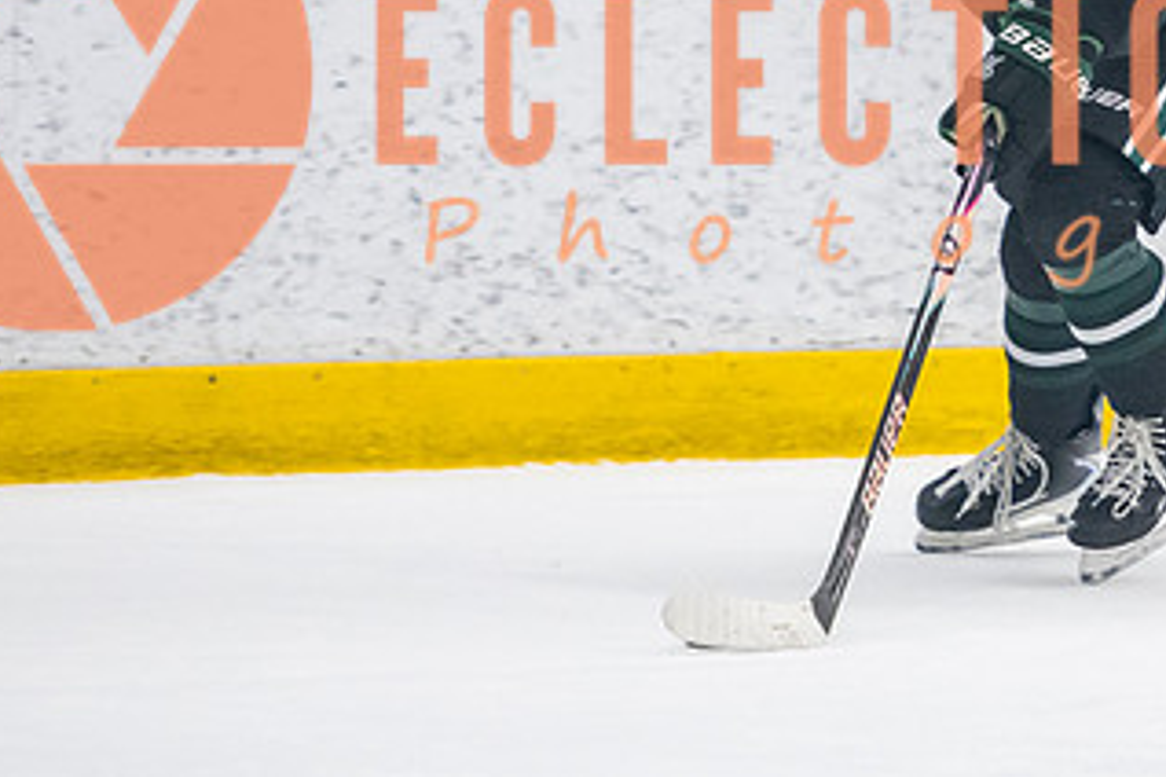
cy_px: 198
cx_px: 1136
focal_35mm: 586
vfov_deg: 2.3
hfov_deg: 3.5
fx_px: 18978
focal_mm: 180
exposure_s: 1/640
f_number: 3.2
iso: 3200
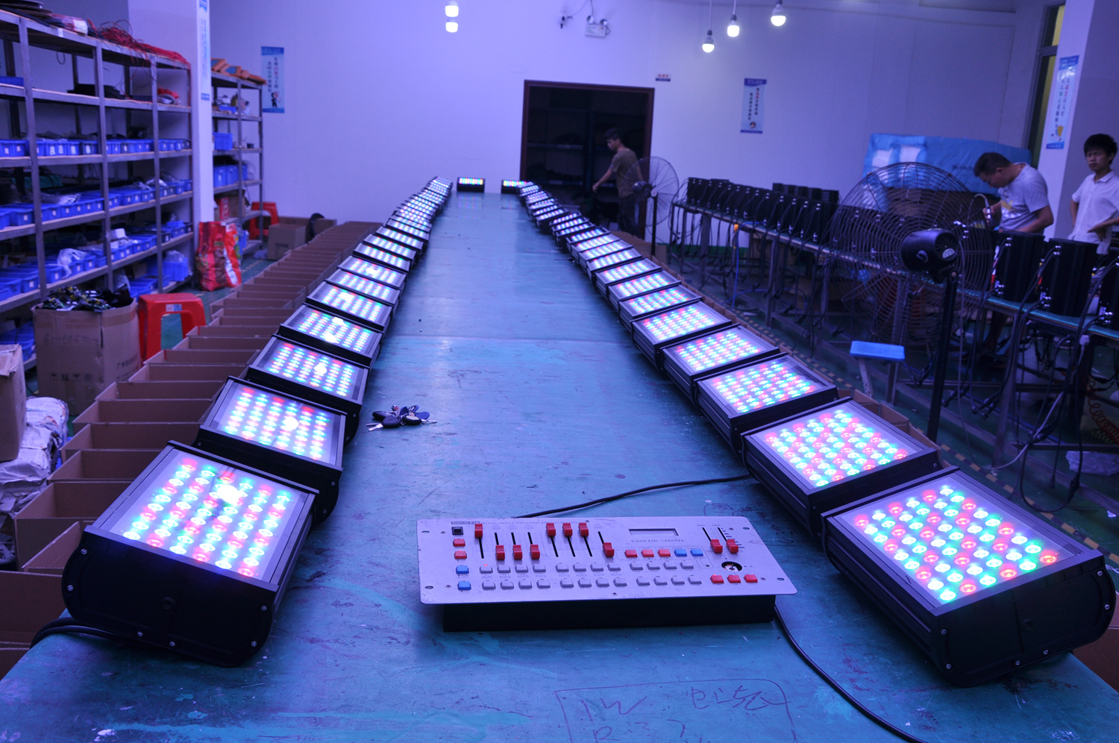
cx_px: 560
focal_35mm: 33
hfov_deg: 57.3
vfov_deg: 39.9
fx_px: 1024
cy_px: 372
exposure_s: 1/60
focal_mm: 22
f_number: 8
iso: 200
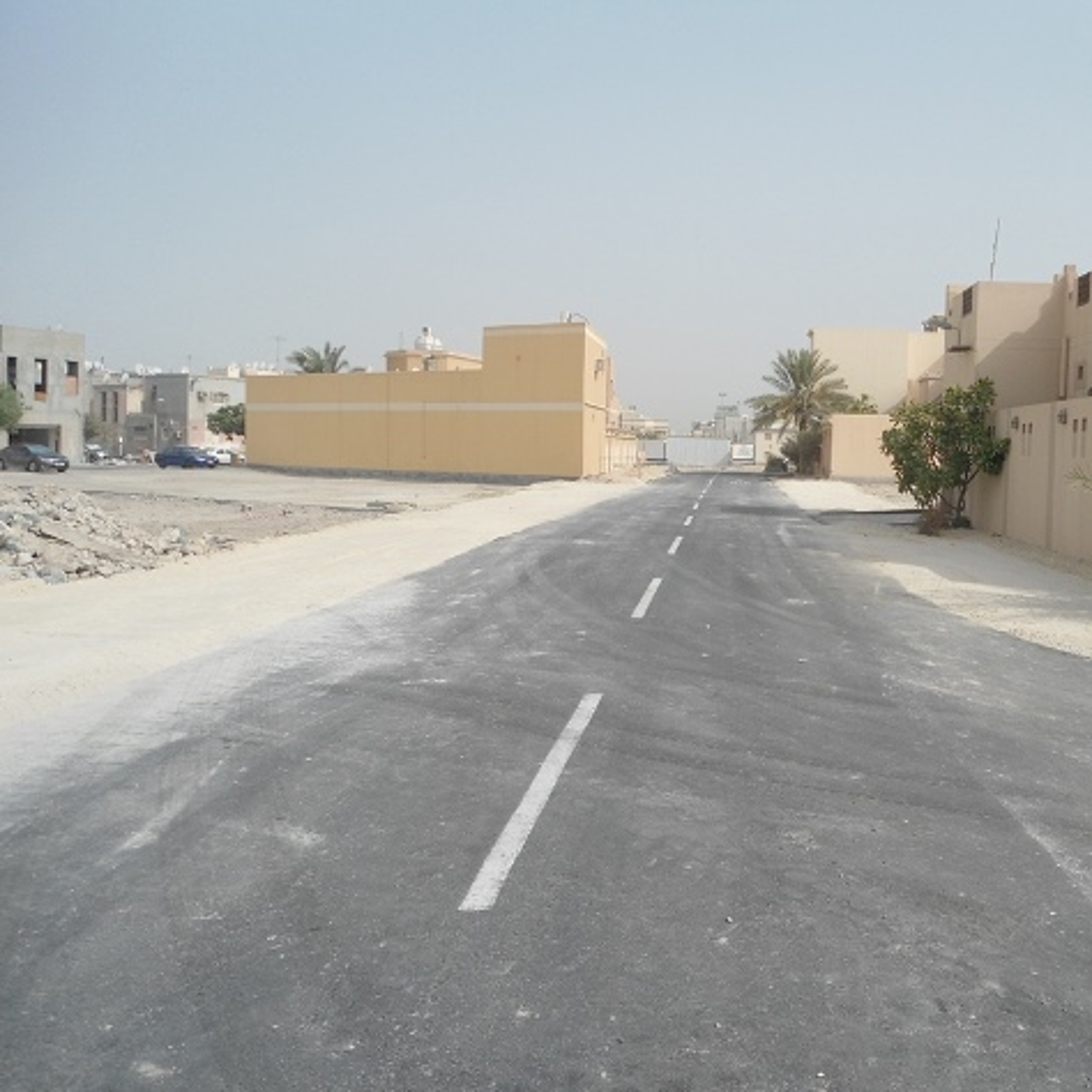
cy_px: 548
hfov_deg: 51.5
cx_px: 730
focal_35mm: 31
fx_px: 1106
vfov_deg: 52.5
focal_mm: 4.7
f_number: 8
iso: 80
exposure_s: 1/200
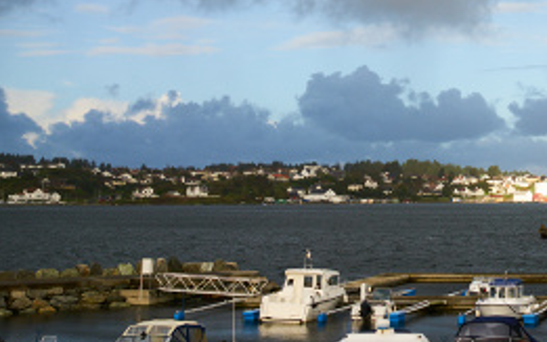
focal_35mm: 82
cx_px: 593
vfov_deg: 15.2
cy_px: -91
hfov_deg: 23.7
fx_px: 1222
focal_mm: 21
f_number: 8
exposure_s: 1/200
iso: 100
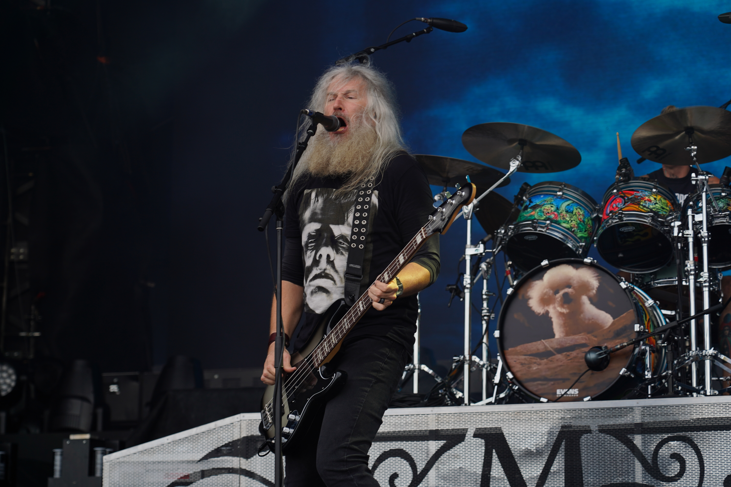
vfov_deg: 13.0
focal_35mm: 105
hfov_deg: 19.5
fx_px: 2132
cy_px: 244
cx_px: 366
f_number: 5.6
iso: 100
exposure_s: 1/250
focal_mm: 105
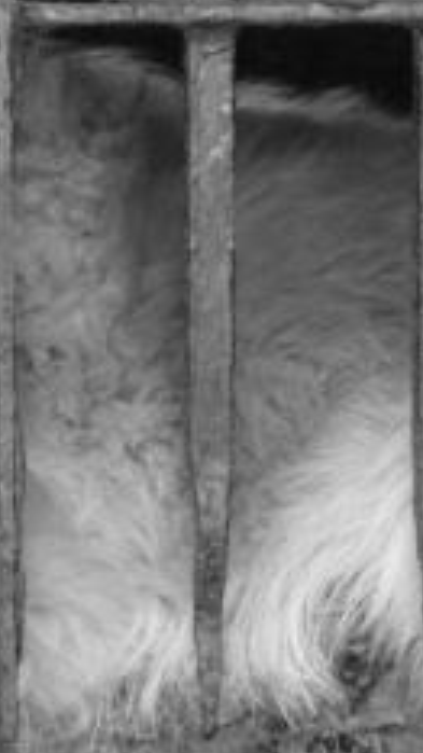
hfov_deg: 4.5
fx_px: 5366
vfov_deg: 8.0
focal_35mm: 269
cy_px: 494
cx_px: 184
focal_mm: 12.4
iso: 100
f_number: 5.6
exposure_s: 1/30
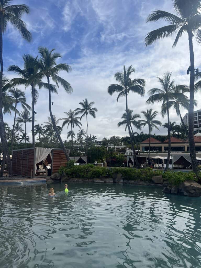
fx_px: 201
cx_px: 100
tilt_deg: +7.1
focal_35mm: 26
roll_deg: -1.2
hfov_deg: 53.1
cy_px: 134
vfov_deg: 67.3
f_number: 1.5
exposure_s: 1/6579
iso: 50
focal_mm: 5.7
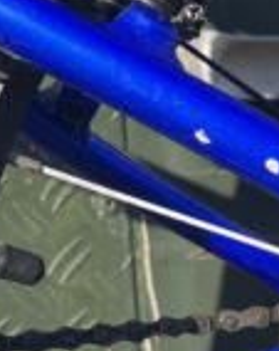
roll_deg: +4.7
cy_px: 349
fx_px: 891
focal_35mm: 86
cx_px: 249
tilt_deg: -12.9
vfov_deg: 21.5
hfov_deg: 17.5
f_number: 1.6
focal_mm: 5.1
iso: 50
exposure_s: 1/845
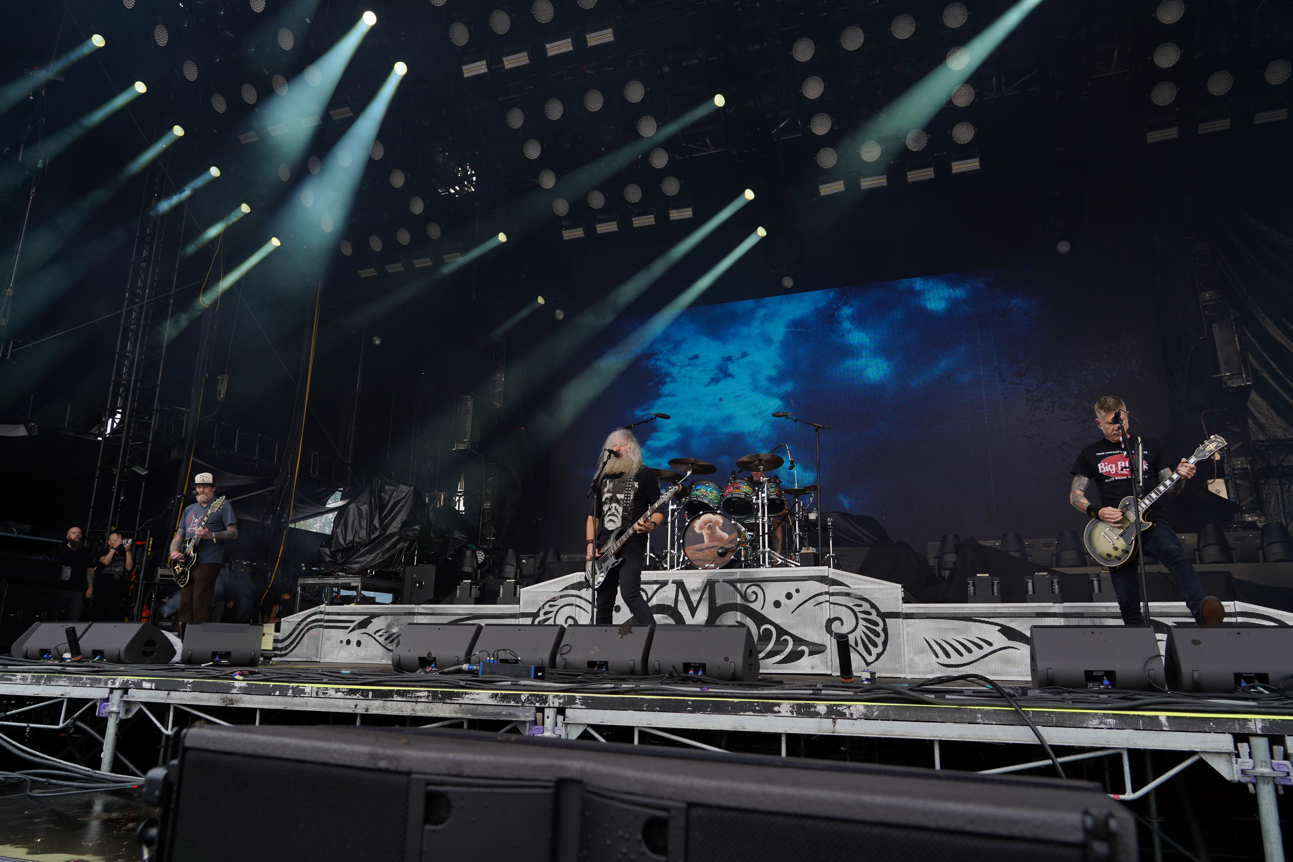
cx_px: 646
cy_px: 431
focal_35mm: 24
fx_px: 862
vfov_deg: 53.1
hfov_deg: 73.7
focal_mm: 24
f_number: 7.1
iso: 100
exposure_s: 1/100
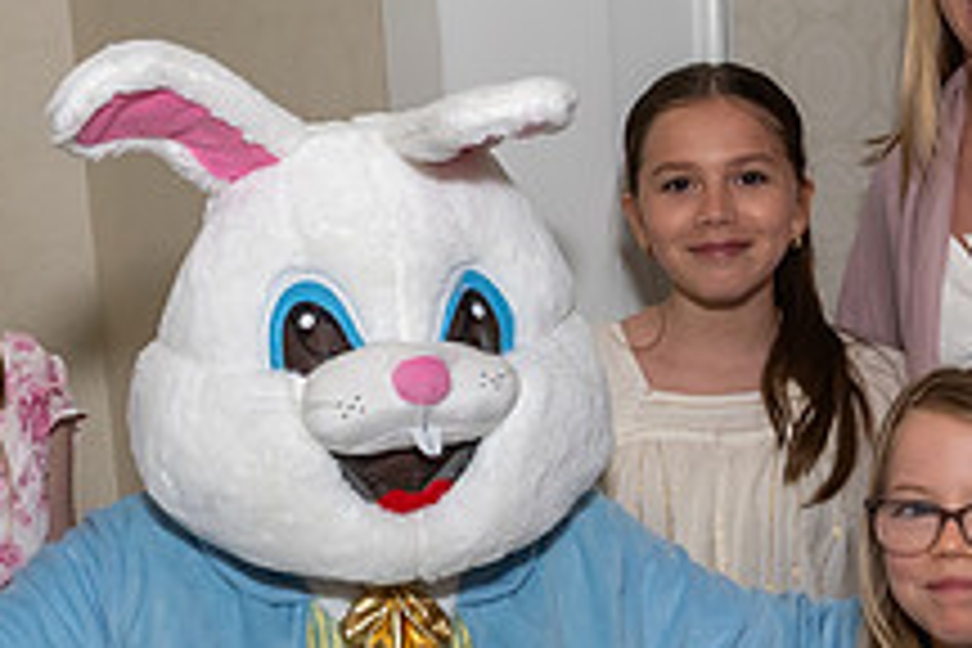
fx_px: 2322
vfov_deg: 15.6
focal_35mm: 86
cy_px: 626
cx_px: 701
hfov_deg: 23.5
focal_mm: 18
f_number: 8
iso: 500
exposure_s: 1/250
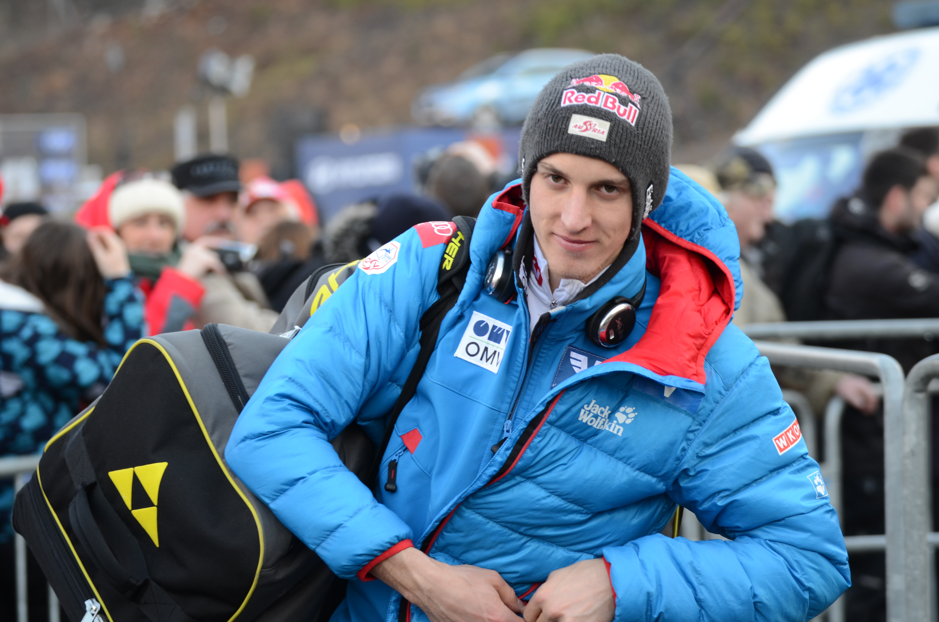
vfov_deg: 8.3
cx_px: 470
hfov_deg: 12.5
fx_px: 4295
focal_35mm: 165
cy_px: 311
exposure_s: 1/160
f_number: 4.2
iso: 320
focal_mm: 110
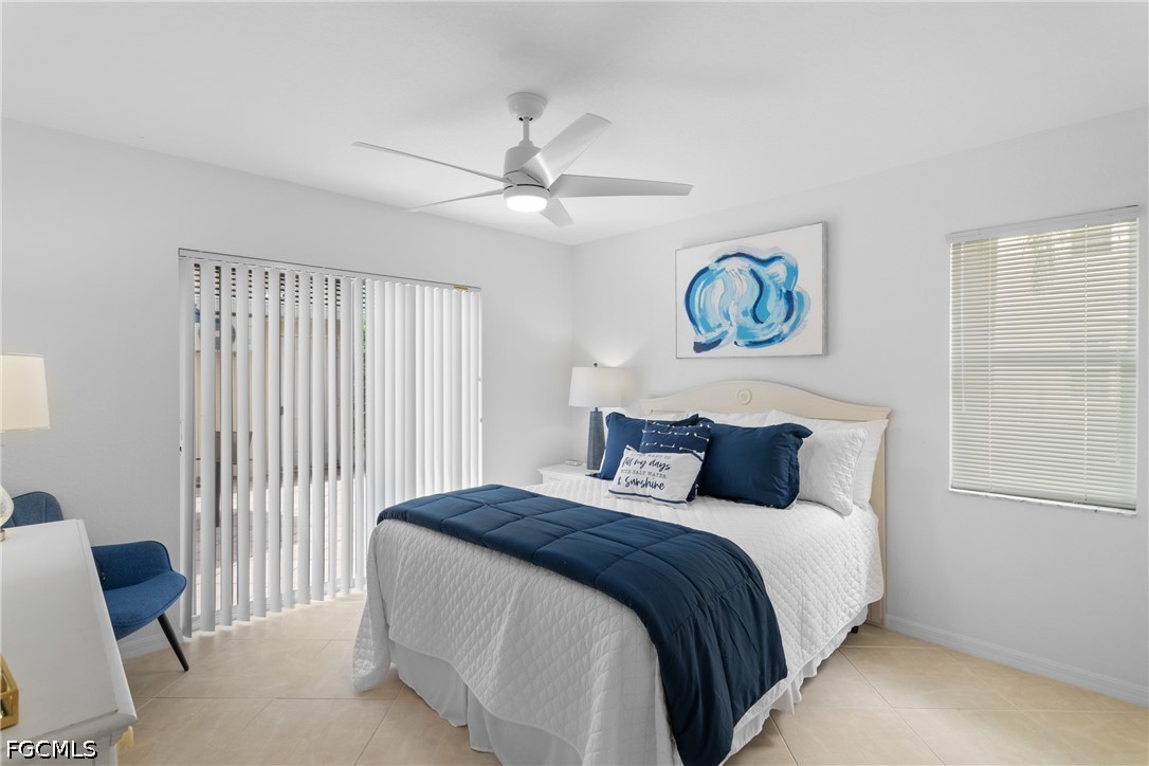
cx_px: 574
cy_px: 383
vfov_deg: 73.7
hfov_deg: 96.7
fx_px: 511
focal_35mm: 16
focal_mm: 16
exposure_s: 1/10
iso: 640
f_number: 9
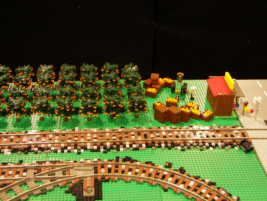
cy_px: 100
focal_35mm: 58
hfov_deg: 33.2
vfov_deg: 25.2
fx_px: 447
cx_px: 134
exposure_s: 1/15
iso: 100
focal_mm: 9.6
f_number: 2.8
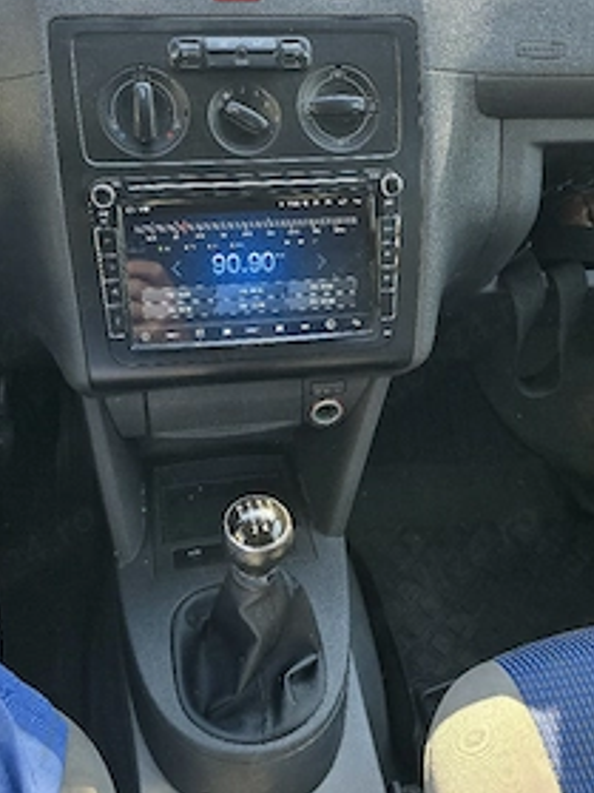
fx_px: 756
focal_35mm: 33
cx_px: 281
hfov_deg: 42.9
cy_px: 387
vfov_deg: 55.4
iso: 80
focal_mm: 6.3
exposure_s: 1/182
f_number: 1.7
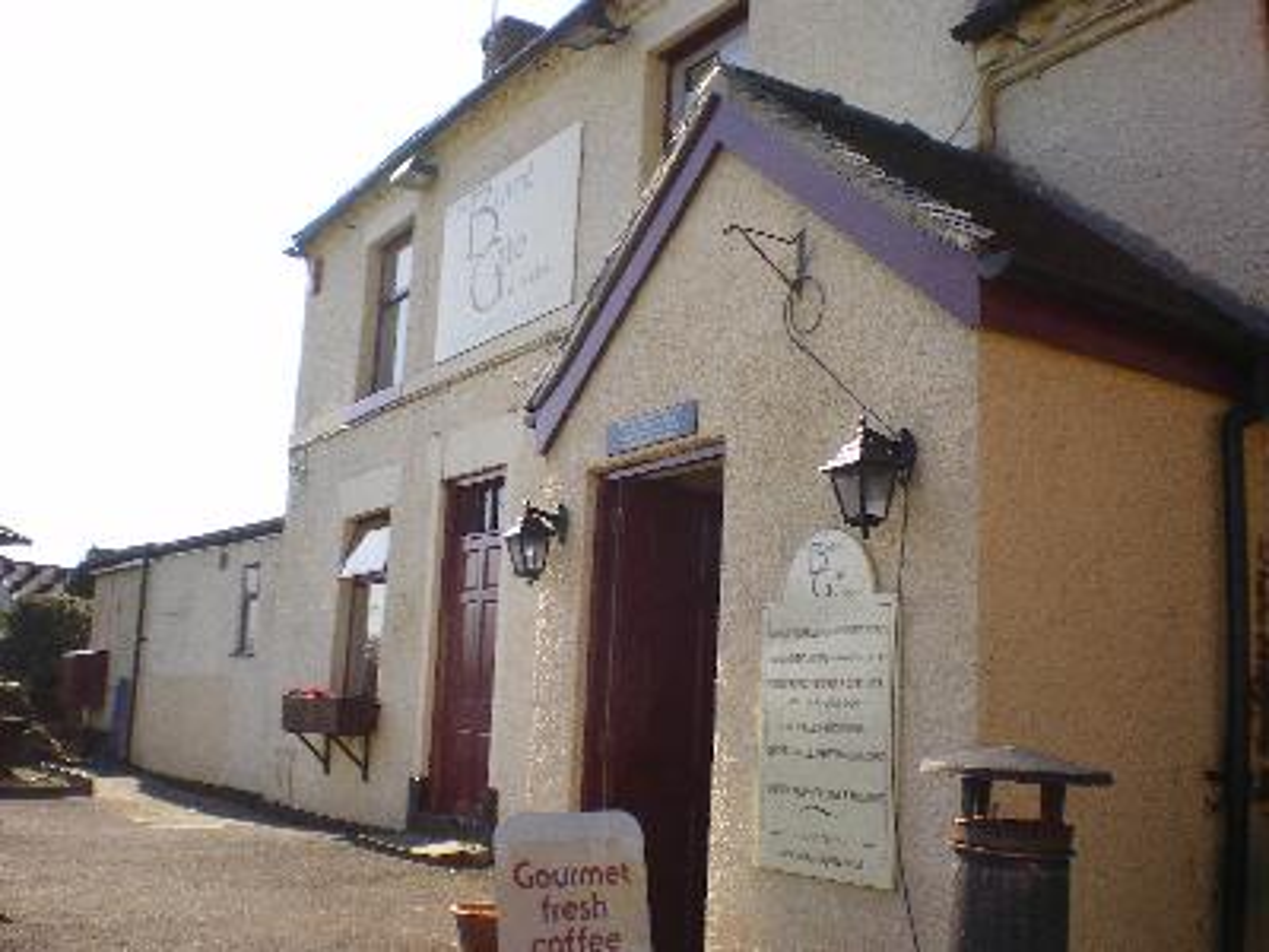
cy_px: 476
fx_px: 1320
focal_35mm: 36
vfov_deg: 39.7
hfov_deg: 51.4
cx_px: 634
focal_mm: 6.3
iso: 50
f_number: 4.6
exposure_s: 1/250
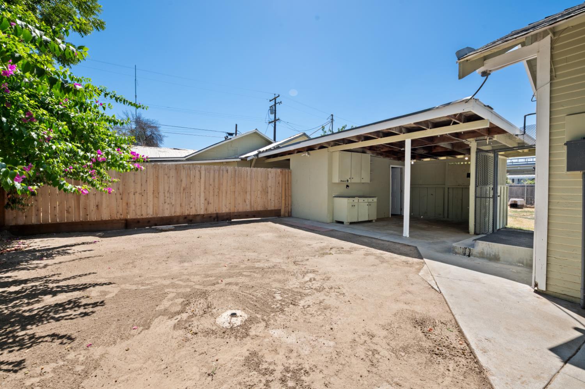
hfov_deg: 104.3
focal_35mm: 14
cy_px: 194
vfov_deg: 81.1
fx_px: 227
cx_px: 292
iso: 250
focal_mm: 14
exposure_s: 1/125
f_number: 9
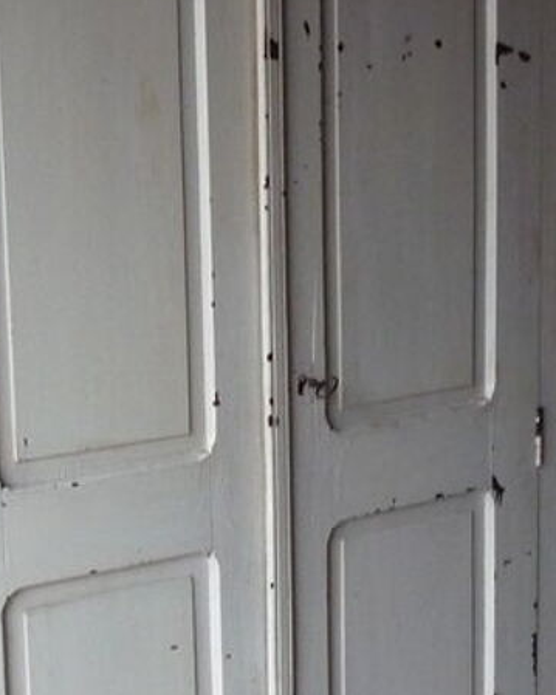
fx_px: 1790
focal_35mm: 87
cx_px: 116
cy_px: 420
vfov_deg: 21.9
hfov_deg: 17.5
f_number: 3.3
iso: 400
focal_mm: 5.2
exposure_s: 1/30
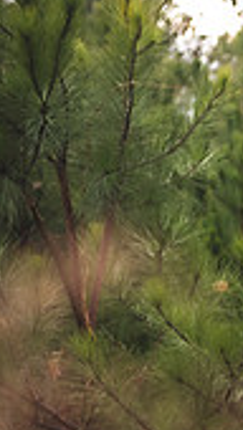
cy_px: 426
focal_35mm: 250
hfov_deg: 4.7
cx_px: 694
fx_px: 2855
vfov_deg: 8.6
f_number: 2.8
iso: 500
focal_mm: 70
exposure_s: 1/250
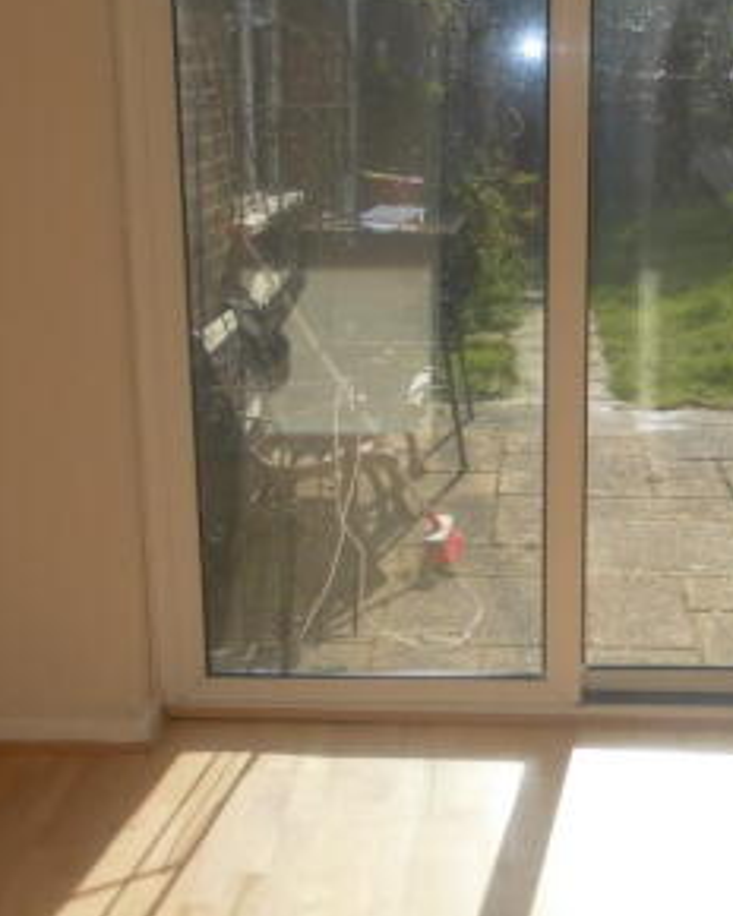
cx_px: 485
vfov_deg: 34.1
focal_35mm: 55
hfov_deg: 27.5
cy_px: 419
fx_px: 1491
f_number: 8
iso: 80
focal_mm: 4.9
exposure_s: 1/125
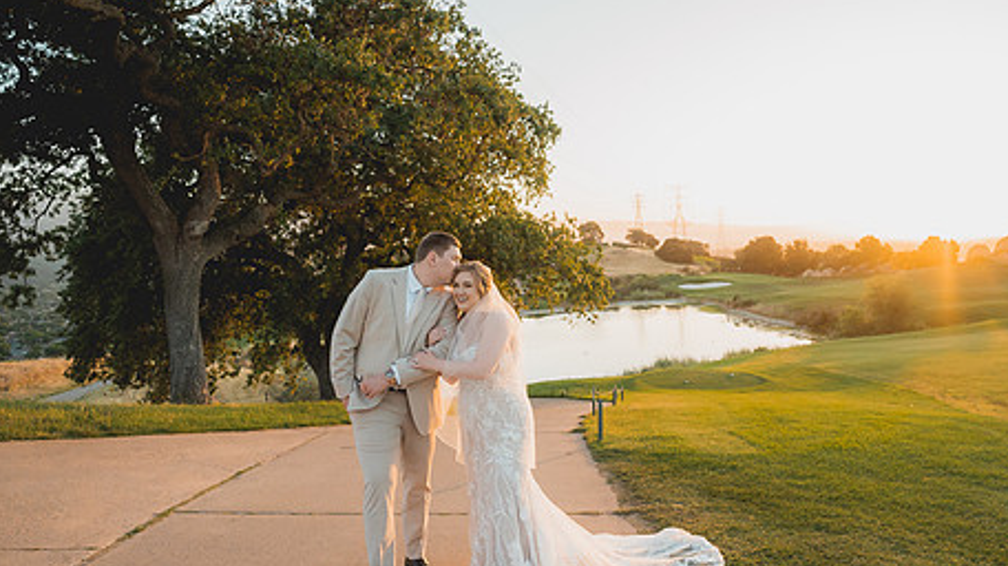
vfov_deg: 47.6
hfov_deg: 76.2
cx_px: 546
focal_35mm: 24
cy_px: 308
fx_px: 641
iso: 1250
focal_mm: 18
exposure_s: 1/1250
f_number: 2.8
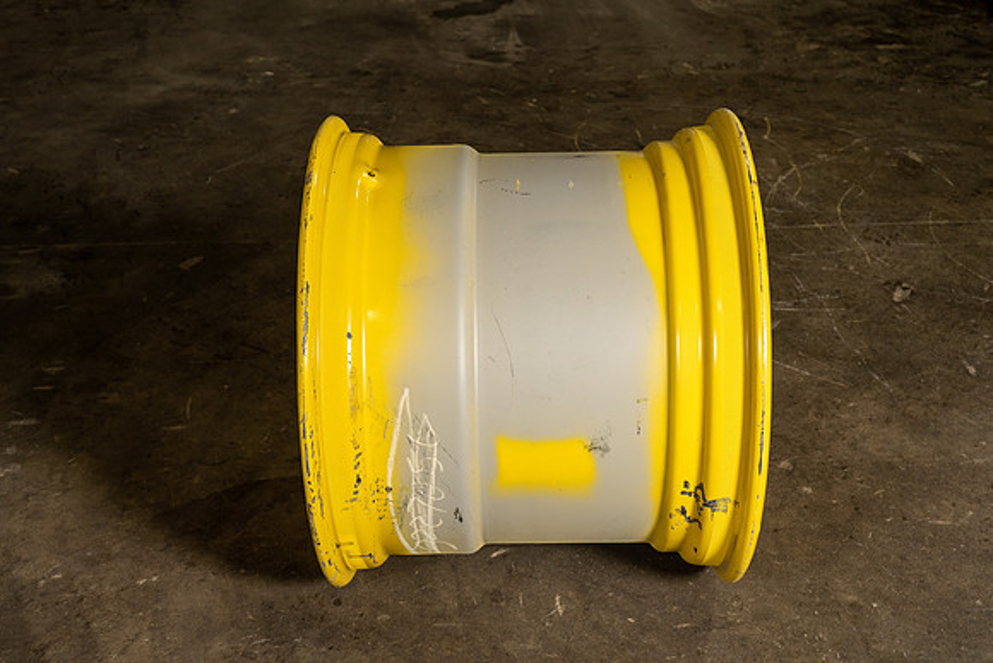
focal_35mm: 43
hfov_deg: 45.4
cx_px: 496
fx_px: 1186
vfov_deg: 31.2
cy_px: 332
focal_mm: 43
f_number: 5.6
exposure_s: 1/125
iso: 800
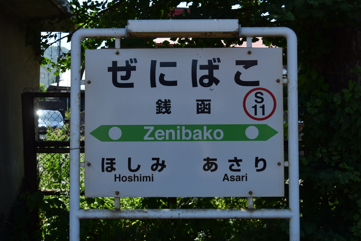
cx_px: 180
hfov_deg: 42.3
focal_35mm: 46
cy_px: 120
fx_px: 467
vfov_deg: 29.0
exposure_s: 1/400
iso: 100
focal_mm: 31
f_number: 5.6
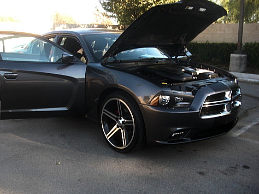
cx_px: 116
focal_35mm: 41
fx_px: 307
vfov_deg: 35.1
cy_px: 99
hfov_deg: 45.7
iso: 50
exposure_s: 1/100
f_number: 2.8
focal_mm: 6.3
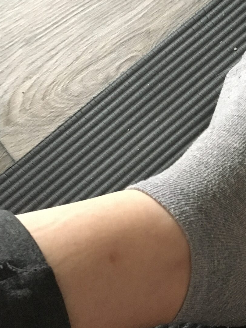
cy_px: 251
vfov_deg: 27.7
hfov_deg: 20.2
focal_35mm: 69
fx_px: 654
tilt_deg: -74.8
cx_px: 282
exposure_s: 1/17
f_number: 2.2
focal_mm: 4.15
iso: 250
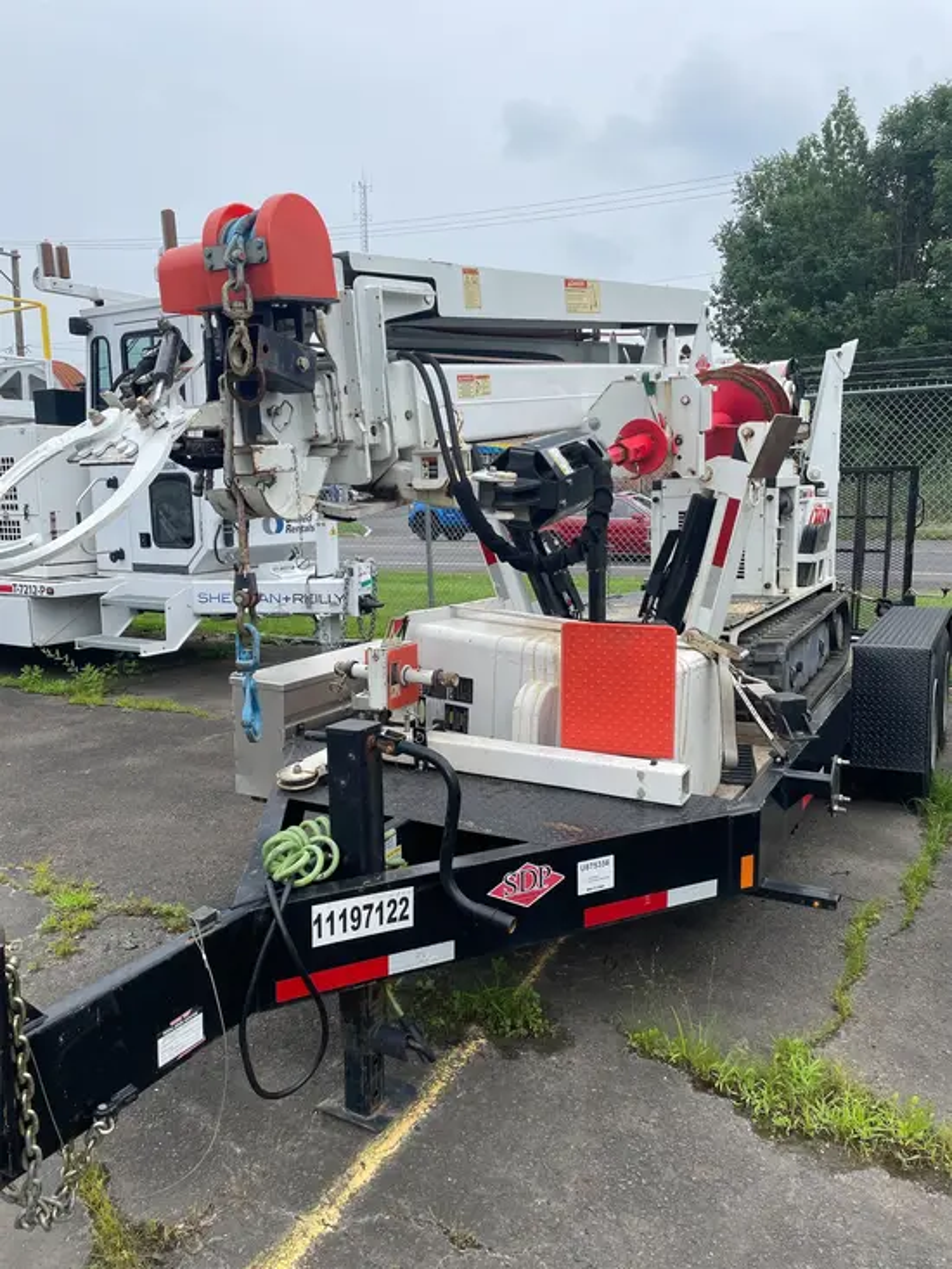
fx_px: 953
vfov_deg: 67.3
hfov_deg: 53.1
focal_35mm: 26
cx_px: 476
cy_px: 634
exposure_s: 1/1618
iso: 32
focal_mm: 4.2
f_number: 1.6
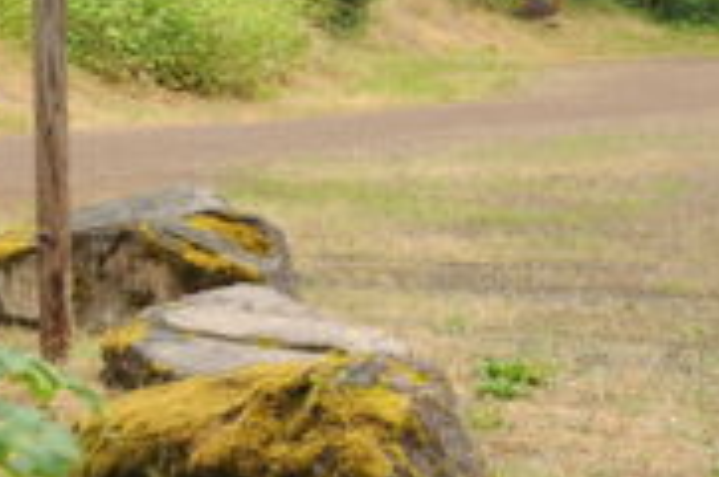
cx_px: 640
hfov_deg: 13.2
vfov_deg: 8.8
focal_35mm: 155
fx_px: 3090
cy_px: 175
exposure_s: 1/125
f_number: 4.5
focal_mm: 35
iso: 200
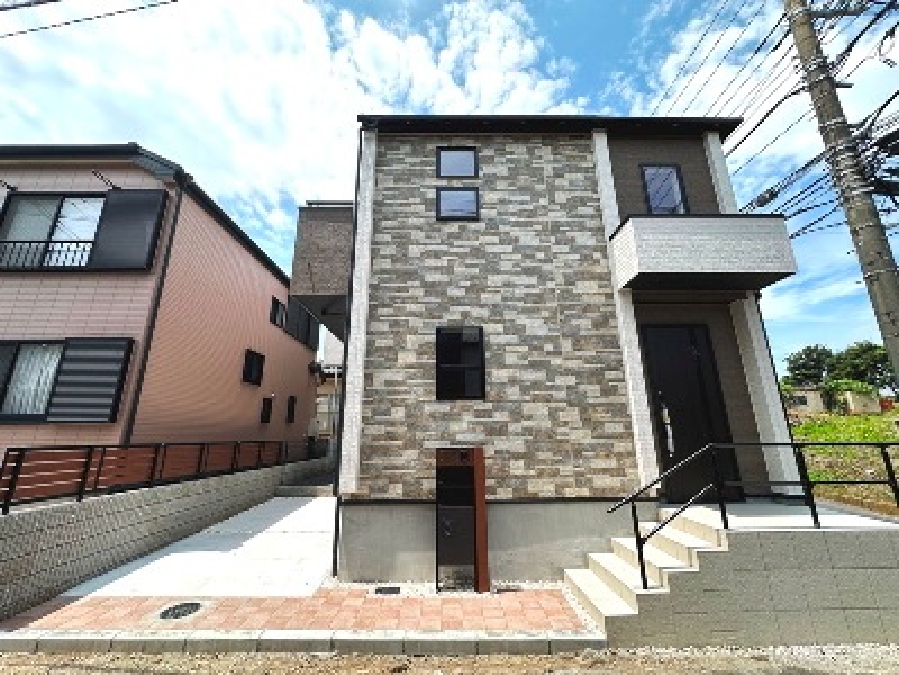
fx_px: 364
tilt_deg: +16.6
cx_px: 450
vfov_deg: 85.7
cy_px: 338
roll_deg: +0.5
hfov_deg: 102.1
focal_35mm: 14
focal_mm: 2.22
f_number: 2.2
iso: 40
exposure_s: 1/997
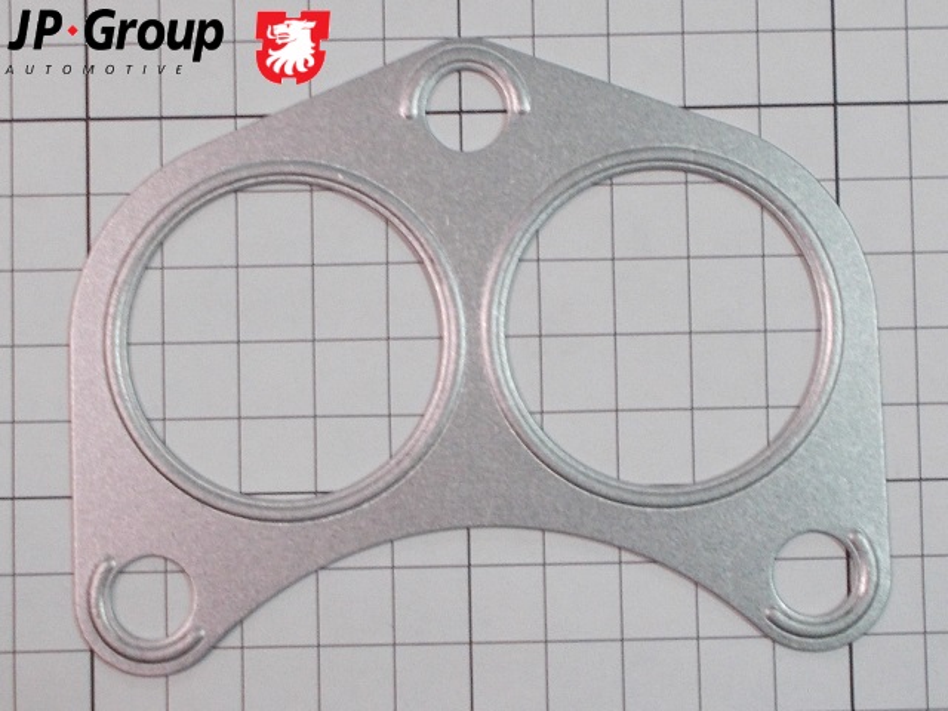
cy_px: 356
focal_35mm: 26
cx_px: 474
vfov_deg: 53.1
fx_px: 712
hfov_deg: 67.3
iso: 140
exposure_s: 1/25
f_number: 3.2
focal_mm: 4.6
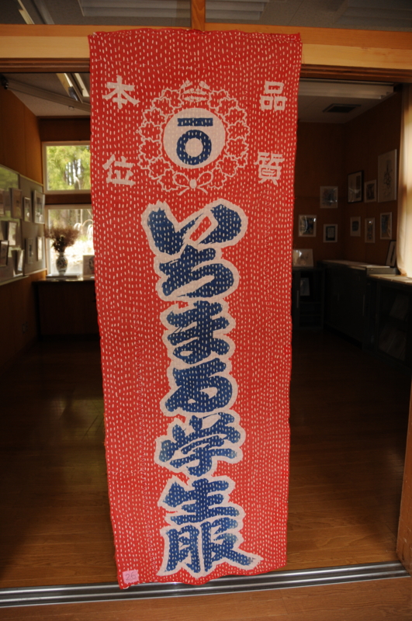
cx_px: 206
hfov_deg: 47.8
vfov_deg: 67.5
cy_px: 310
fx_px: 465
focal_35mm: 27
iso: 400
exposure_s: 1/80
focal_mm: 18
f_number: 3.5
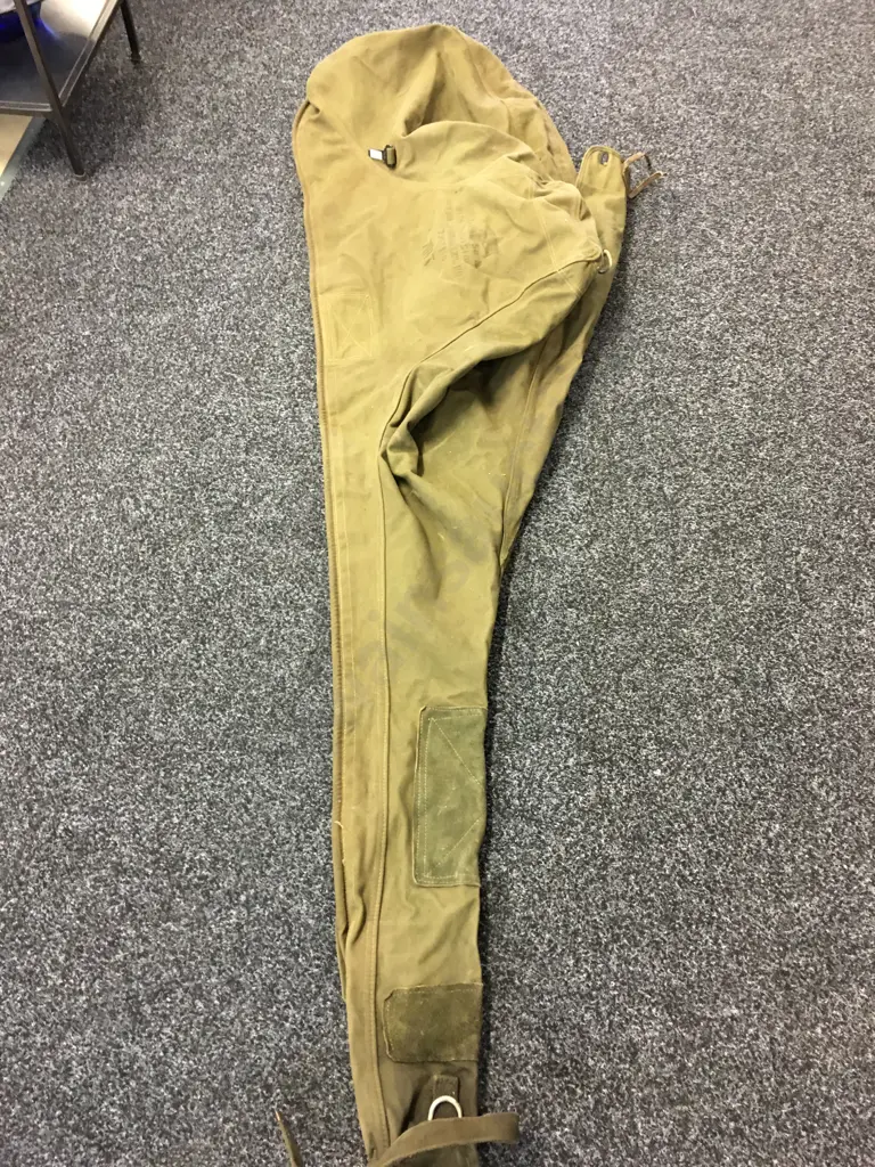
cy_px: 584
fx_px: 977
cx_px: 438
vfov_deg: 61.7
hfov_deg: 48.2
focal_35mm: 29
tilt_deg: -57.7
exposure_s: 1/10
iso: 100
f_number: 2.2
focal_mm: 4.15
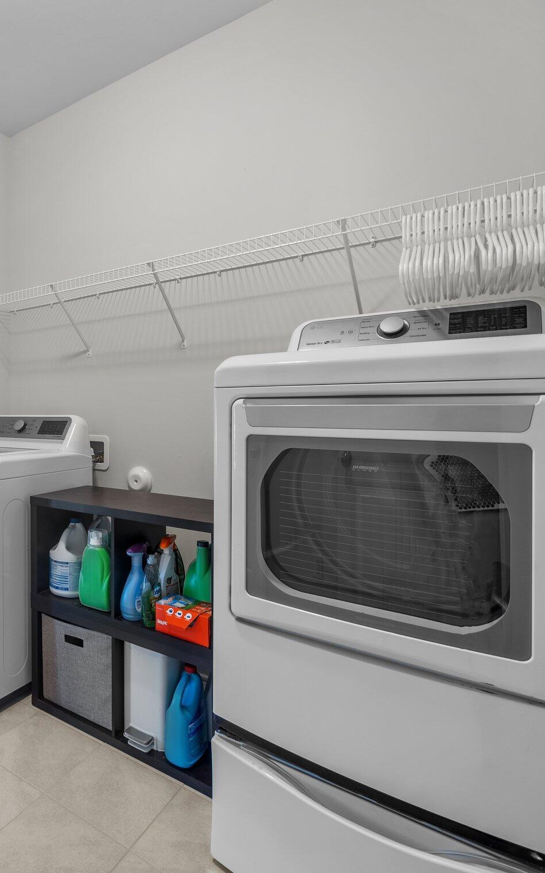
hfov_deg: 52.0
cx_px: 46
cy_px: 439
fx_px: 475
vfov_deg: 85.1
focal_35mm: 20
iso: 200
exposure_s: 1/2.5
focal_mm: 7
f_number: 4
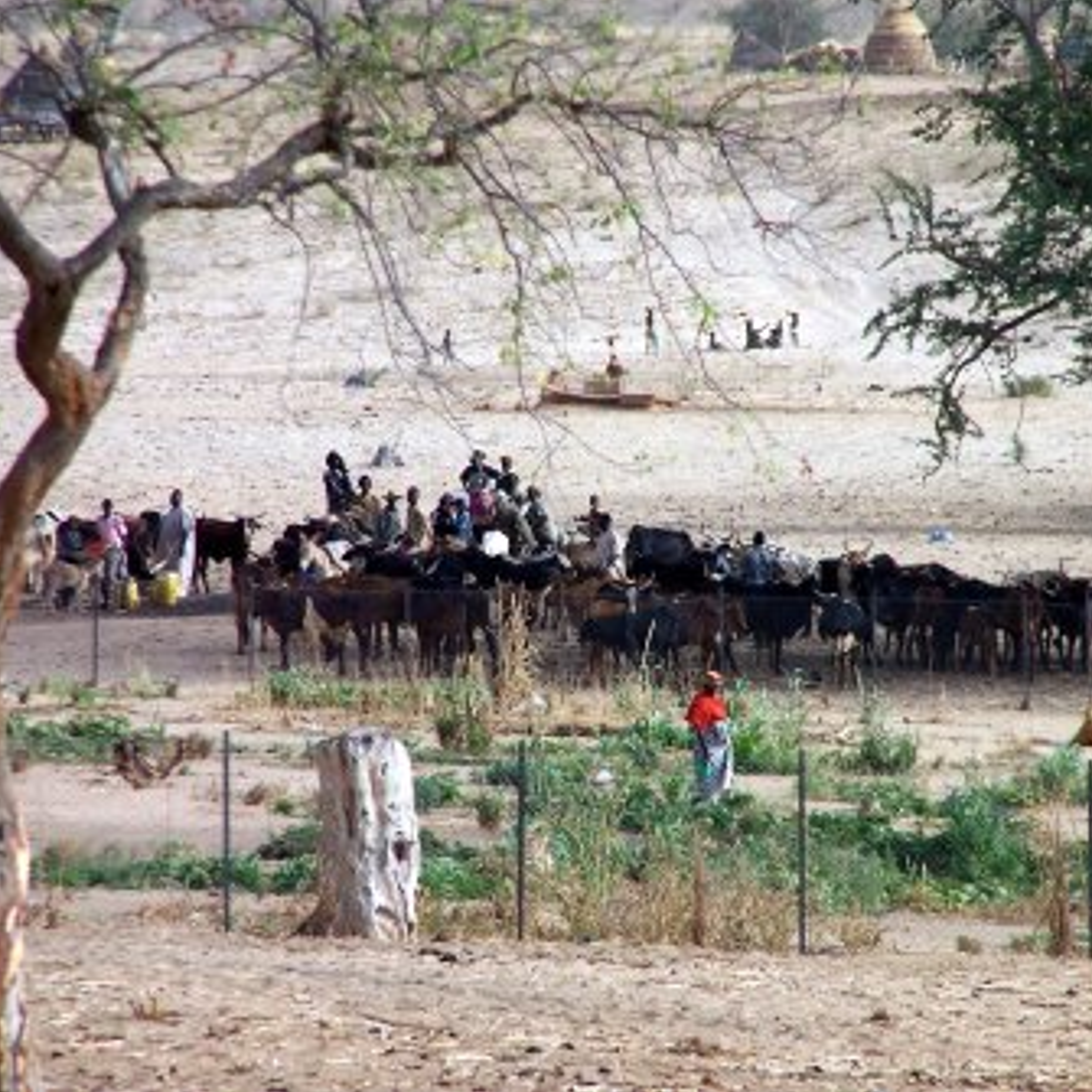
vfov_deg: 3.9
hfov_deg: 3.9
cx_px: 655
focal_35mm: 451
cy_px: 544
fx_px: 16096
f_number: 3.7
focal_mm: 63
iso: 80
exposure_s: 1/750
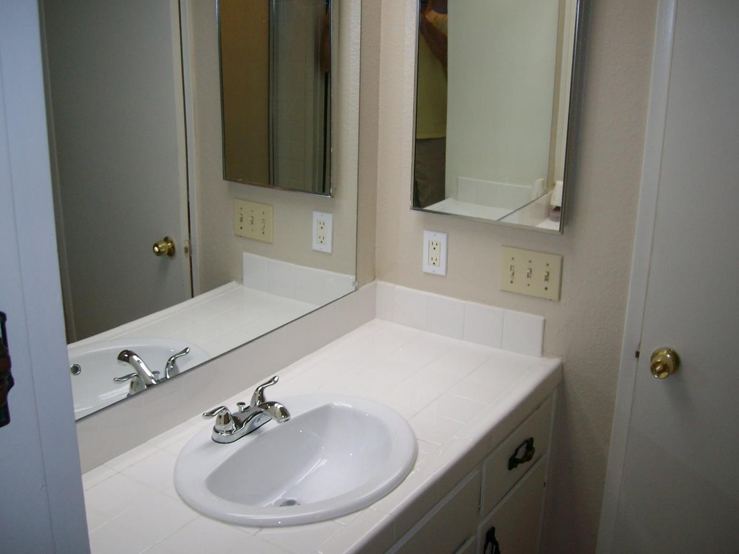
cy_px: 272
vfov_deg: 37.7
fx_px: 811
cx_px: 380
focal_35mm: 38
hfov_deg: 49.0
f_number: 2.8
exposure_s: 1/48.4
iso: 80
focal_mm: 5.8
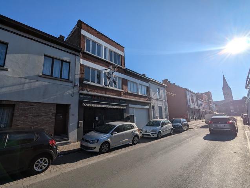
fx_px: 116
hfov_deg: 94.4
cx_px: 125
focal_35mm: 16
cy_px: 94
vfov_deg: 78.3
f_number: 2.2
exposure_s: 1/5405
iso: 51
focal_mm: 2.35
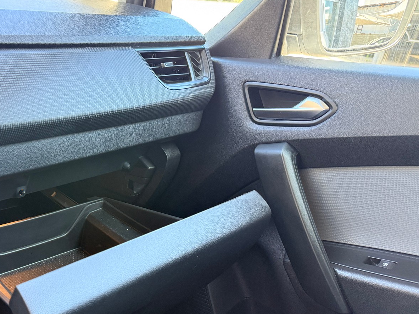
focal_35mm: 39
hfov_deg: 45.3
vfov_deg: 36.8
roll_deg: -5.0
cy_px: 177
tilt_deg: -21.8
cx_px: 80
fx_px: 472
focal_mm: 6.76
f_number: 1.78
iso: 250
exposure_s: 1/59
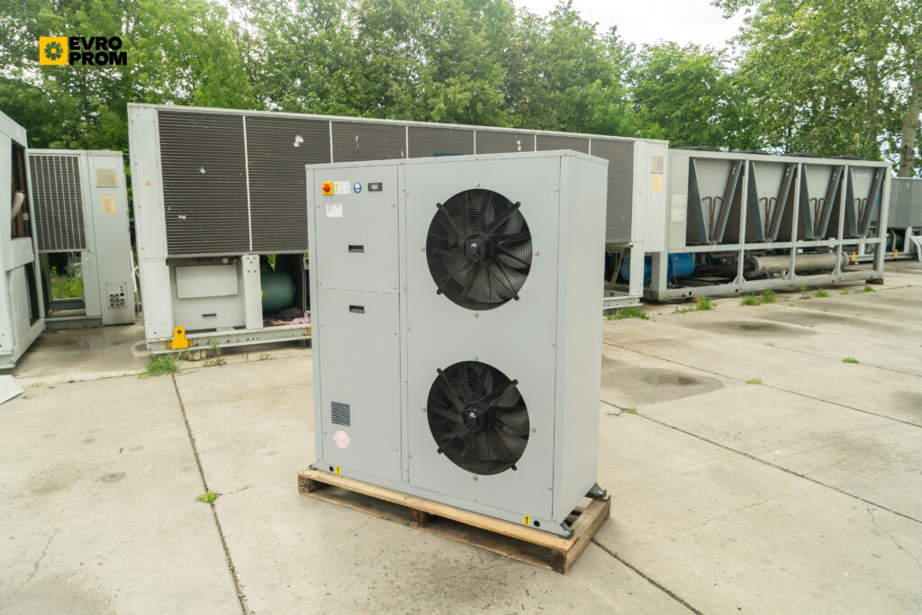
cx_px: 461
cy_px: 308
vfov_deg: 53.1
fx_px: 615
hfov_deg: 73.7
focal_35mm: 24
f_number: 5.6
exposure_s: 1/160
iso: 250
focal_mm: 24
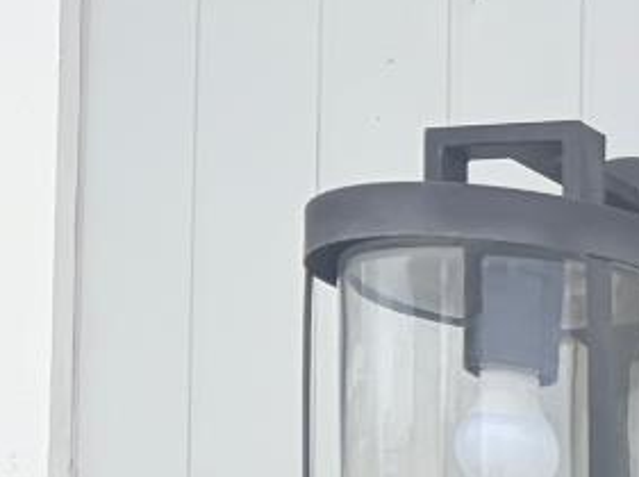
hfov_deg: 11.3
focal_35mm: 139
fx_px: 2563
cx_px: 1630
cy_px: 1082
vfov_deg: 9.6
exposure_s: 1/2075
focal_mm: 5.96
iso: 50
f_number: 1.6
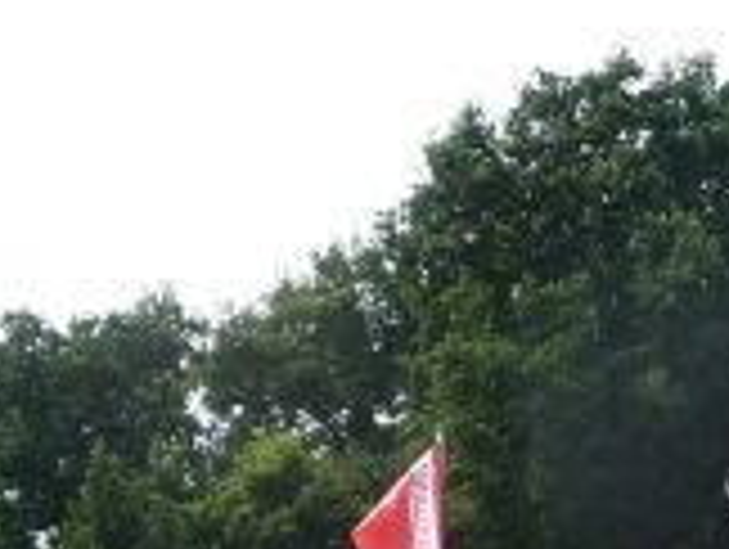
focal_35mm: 138
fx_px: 2911
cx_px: 832
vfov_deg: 10.4
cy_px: 801
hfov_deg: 13.9
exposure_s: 1/500
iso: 100
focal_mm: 4.7
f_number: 3.3
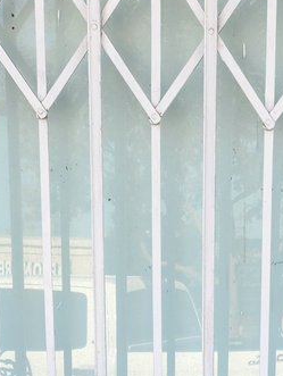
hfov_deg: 13.0
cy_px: 728
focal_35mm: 111
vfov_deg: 14.8
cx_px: 341
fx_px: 1208
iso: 20
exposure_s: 1/180
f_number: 1.8
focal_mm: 5.4
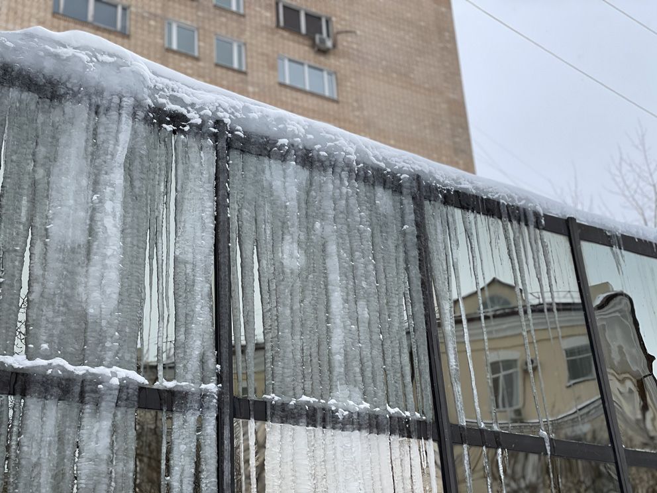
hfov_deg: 36.8
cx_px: 328
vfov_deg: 28.0
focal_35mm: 52
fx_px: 987
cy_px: 246
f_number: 2
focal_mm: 6
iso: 25
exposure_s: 1/705
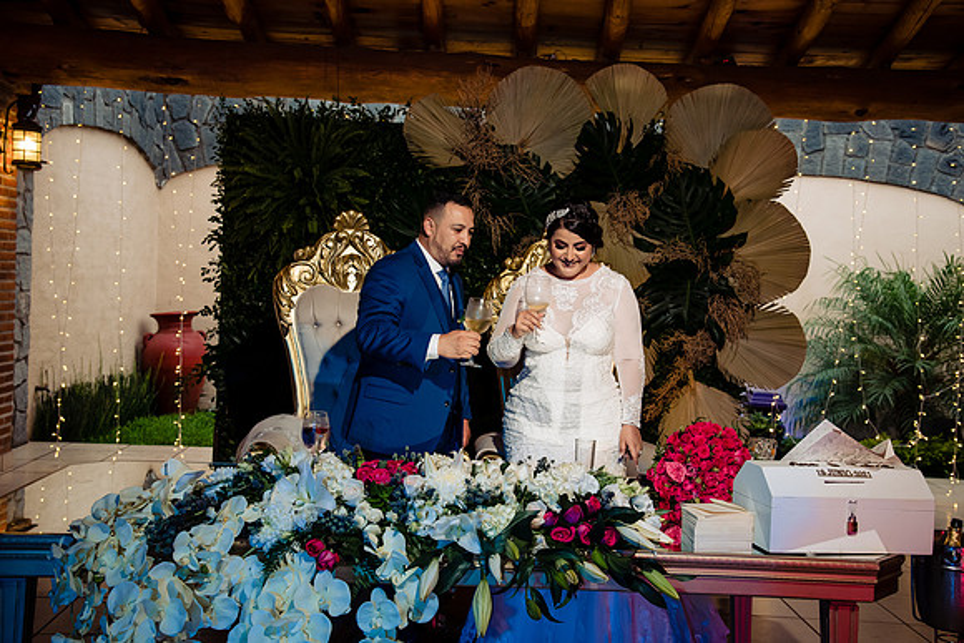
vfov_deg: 35.1
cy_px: 322
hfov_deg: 50.7
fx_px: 1018
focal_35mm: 38
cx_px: 482
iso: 2000
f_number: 7.1
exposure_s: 1/125
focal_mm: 38
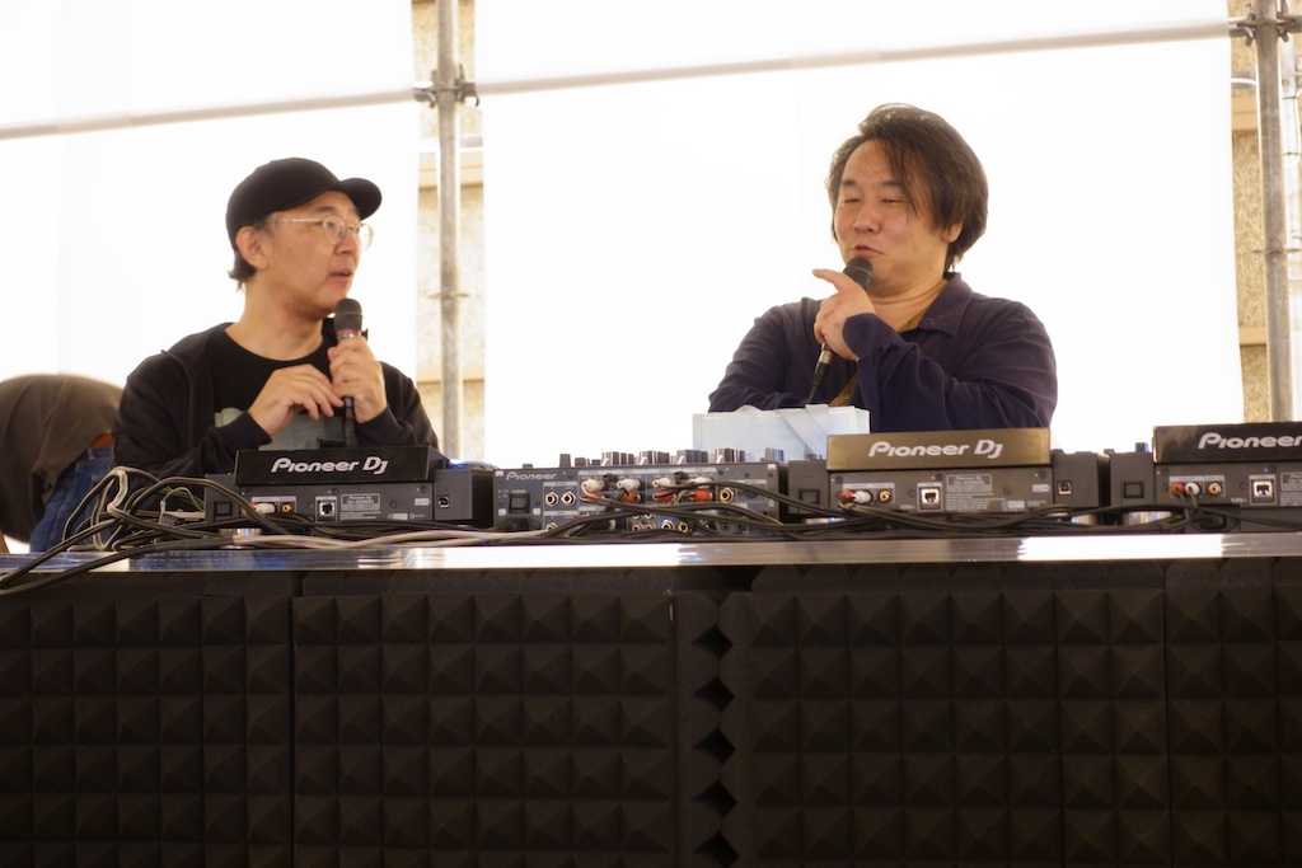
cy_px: 434
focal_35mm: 70
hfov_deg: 28.8
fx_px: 2532
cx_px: 651
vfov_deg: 19.5
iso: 800
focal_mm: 25.7
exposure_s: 1/8
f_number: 2.8
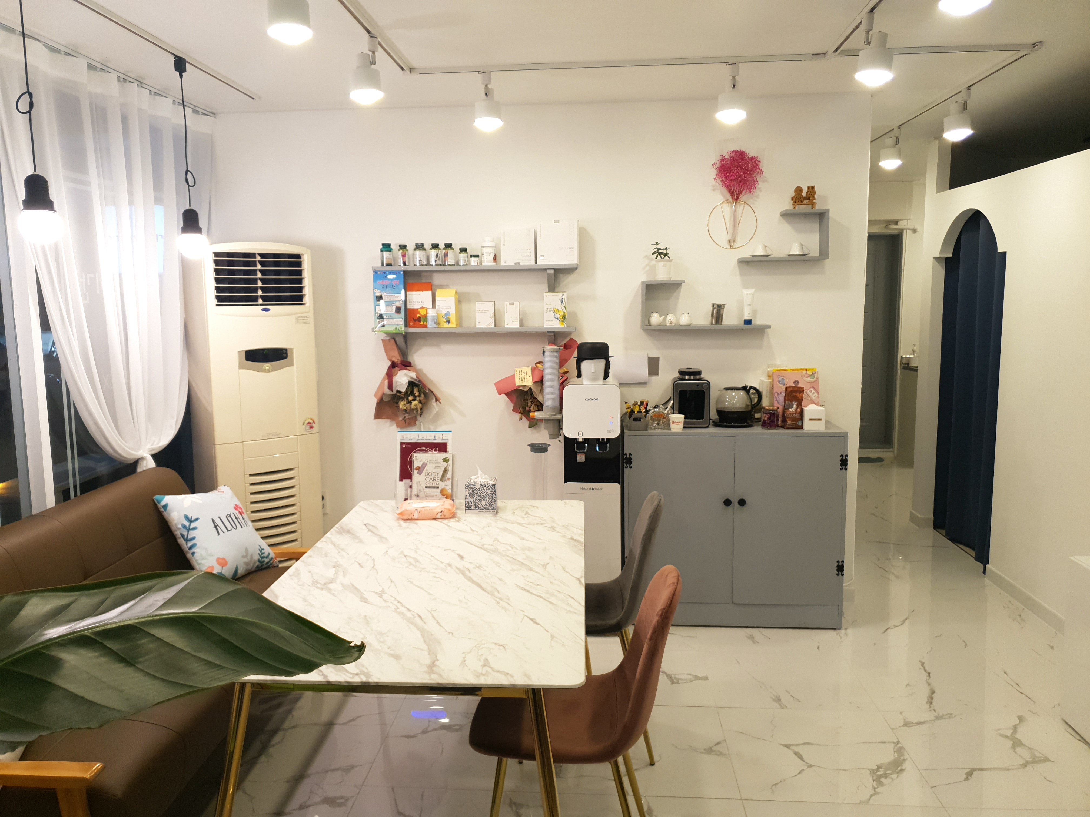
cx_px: 545
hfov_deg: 67.3
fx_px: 819
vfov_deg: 53.1
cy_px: 408
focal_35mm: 26
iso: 80
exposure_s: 1/60
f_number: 1.5
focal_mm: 4.3
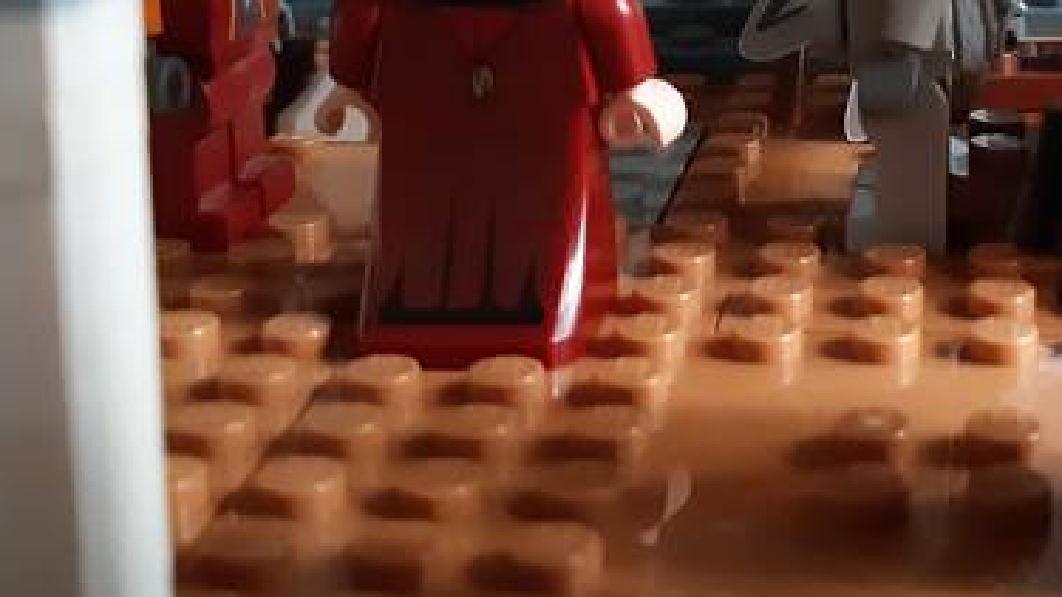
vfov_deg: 17.1
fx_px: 1915
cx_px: 932
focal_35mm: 68
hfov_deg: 29.8
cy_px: -92
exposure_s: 1/17
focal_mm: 3.92
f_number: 1.7
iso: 640
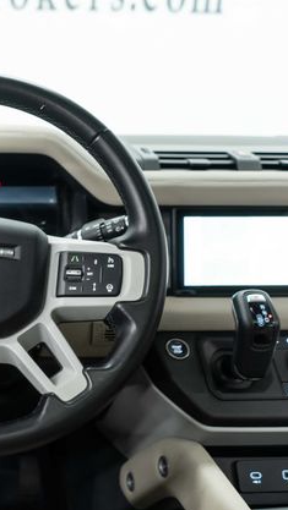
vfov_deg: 45.5
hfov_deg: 24.7
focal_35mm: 45
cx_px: -32
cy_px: 260
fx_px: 610
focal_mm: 28
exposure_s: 1/40
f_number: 3.2
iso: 800
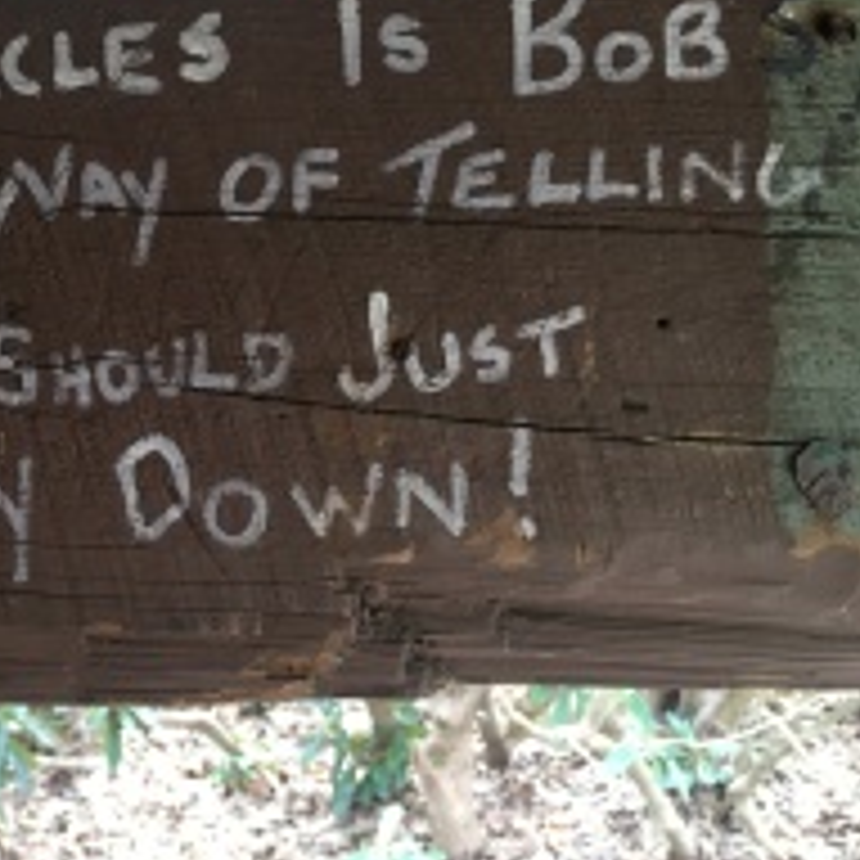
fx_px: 1377
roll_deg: +0.4
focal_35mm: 49
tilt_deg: -0.8
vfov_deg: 34.5
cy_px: 333
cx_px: 59
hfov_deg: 32.6
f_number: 2.2
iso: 64
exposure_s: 1/30
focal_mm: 4.15
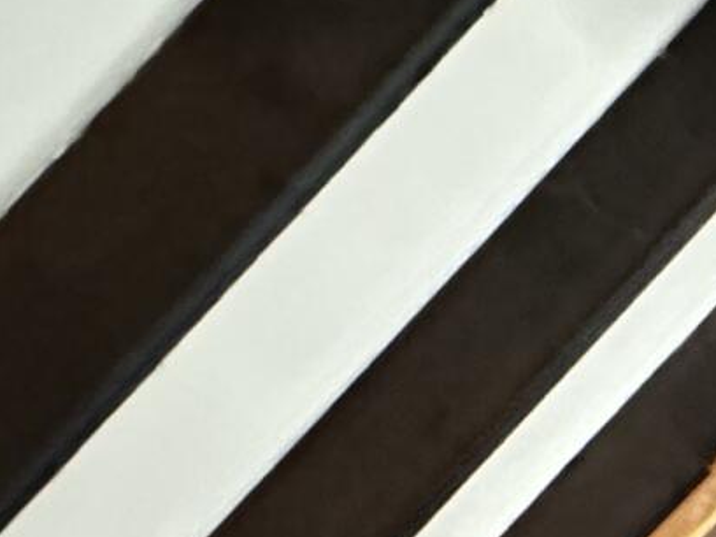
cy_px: 1092
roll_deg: +0.6
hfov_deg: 14.1
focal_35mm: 103
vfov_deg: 12.5
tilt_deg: -9.0
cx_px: 1646
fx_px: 2130
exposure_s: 1/30
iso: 2000
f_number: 2.2
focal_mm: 2.22
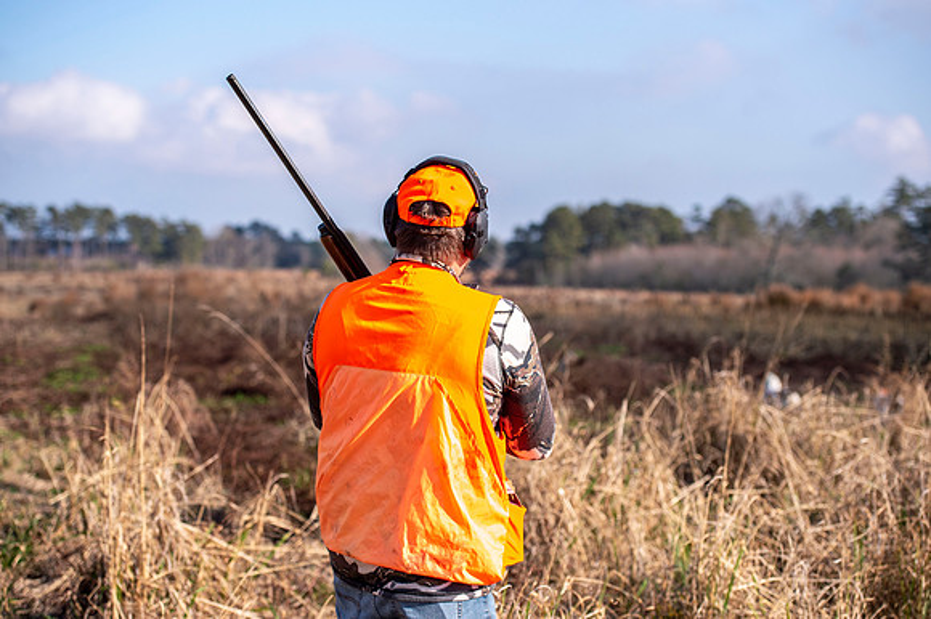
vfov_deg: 19.4
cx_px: 466
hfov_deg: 28.9
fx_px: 1809
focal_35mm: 70
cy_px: 310
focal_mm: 70
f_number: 4
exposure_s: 1/2000
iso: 200
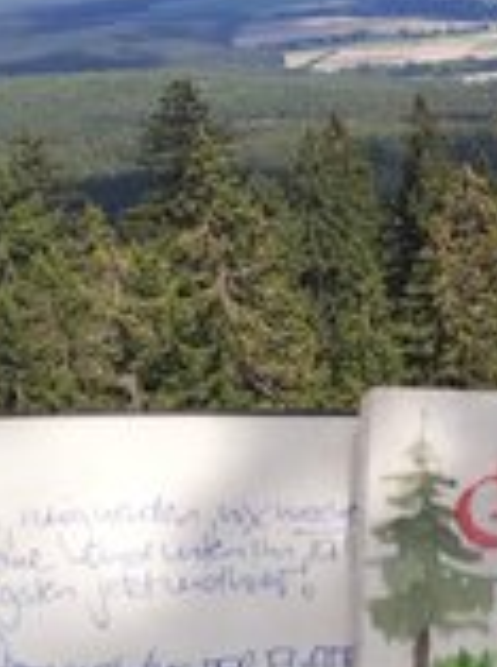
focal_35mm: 92
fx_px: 1768
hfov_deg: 15.7
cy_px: 374
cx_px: 514
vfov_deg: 21.3
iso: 50
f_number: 2.2
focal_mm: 3.81
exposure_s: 1/750
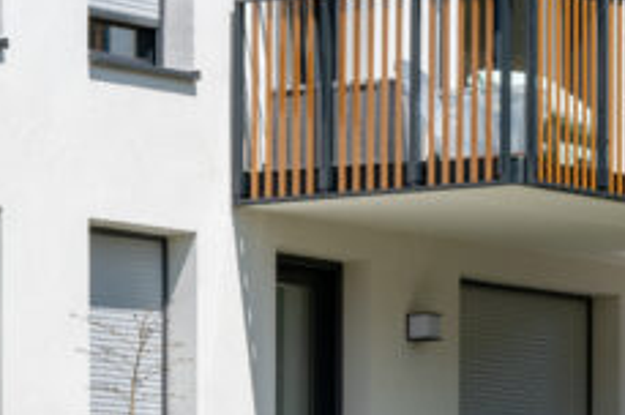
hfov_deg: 6.9
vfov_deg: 4.6
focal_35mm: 300
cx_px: 590
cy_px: 285
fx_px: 5201
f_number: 13
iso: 200
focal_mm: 67
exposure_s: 1/100
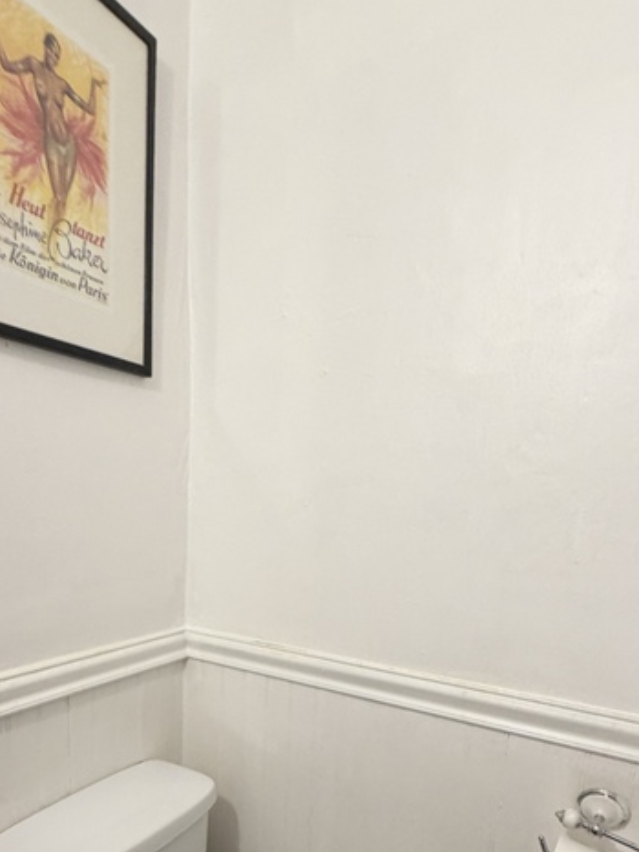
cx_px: 278
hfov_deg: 56.6
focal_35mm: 24
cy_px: 639
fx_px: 591
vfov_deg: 67.1
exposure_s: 1/60
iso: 250
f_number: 2.2
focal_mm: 2.22
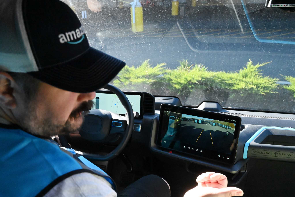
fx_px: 250
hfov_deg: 61.1
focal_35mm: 30
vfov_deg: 42.9
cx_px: 148
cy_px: 98
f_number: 6.3
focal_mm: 30.5
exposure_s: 1/8000
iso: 20000
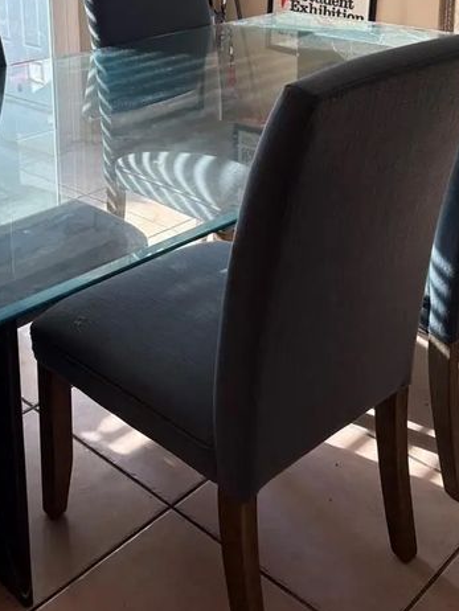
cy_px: 60
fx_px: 848
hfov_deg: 30.2
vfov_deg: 37.1
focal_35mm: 48
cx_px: 175
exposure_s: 1/276
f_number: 1.6
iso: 64
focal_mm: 5.96
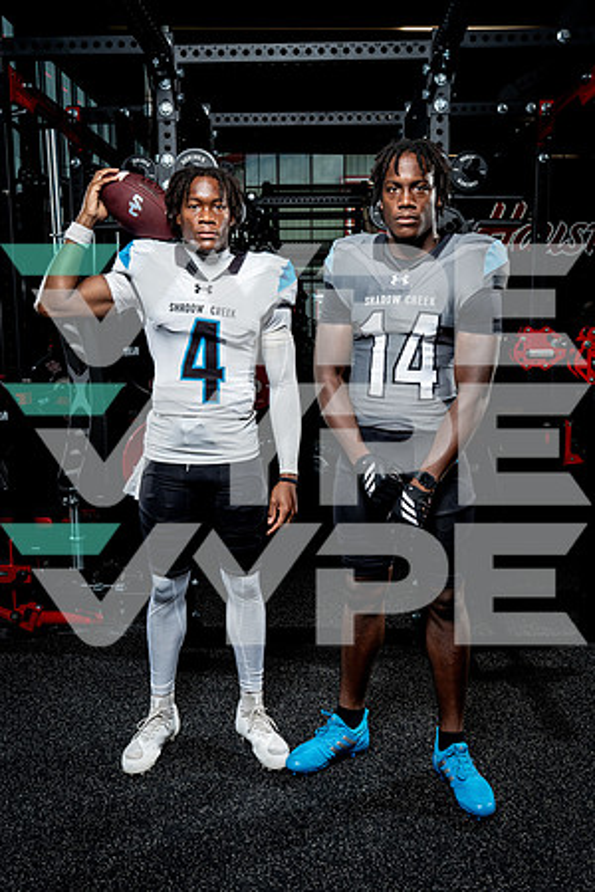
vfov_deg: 57.2
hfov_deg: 40.0
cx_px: 298
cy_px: 446
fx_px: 818
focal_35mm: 33
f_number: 9
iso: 640
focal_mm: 33
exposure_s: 1/250
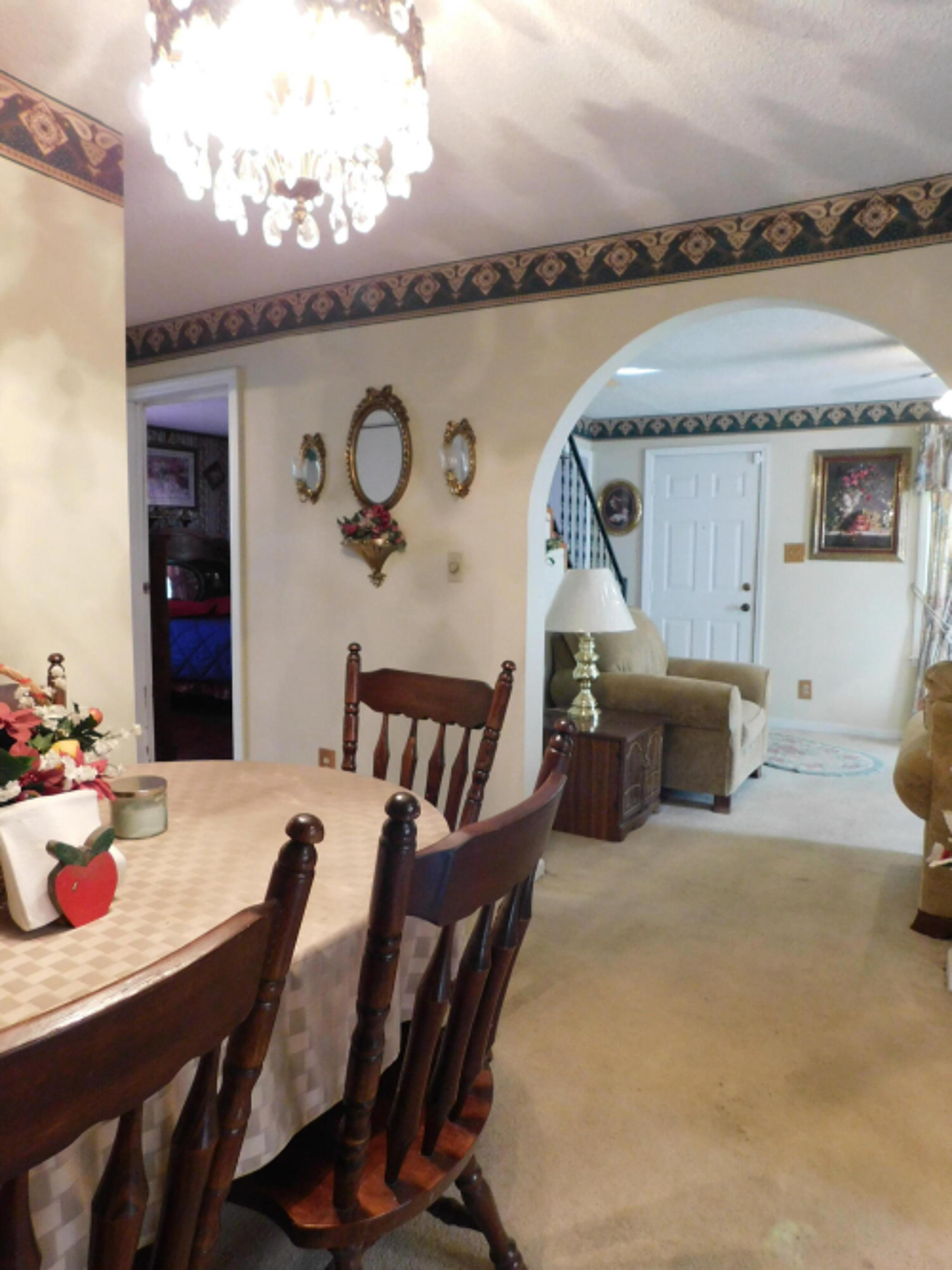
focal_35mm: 23
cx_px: 476
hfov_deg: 58.9
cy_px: 635
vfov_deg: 73.9
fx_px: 844
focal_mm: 4
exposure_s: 1/20
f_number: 3
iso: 400
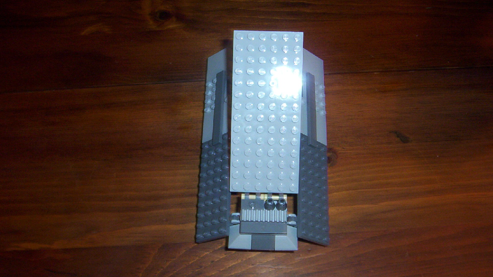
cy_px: 158
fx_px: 523
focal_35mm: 40
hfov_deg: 50.5
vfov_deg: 29.7
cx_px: 244
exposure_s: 1/30
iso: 140
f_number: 2.76
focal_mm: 5.54
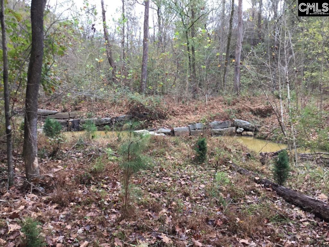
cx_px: 164
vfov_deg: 45.4
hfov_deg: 58.4
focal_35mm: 31
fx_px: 295
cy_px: 124
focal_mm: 3.3
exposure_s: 1/120
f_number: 2.4
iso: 40
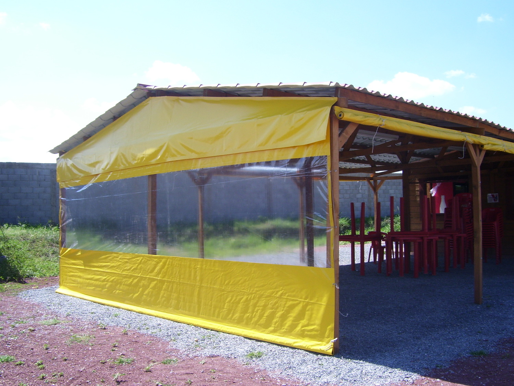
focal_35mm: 37
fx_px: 549
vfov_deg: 38.7
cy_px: 193
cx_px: 257
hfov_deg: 50.1
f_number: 4.8
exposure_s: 1/350
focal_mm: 6
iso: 80
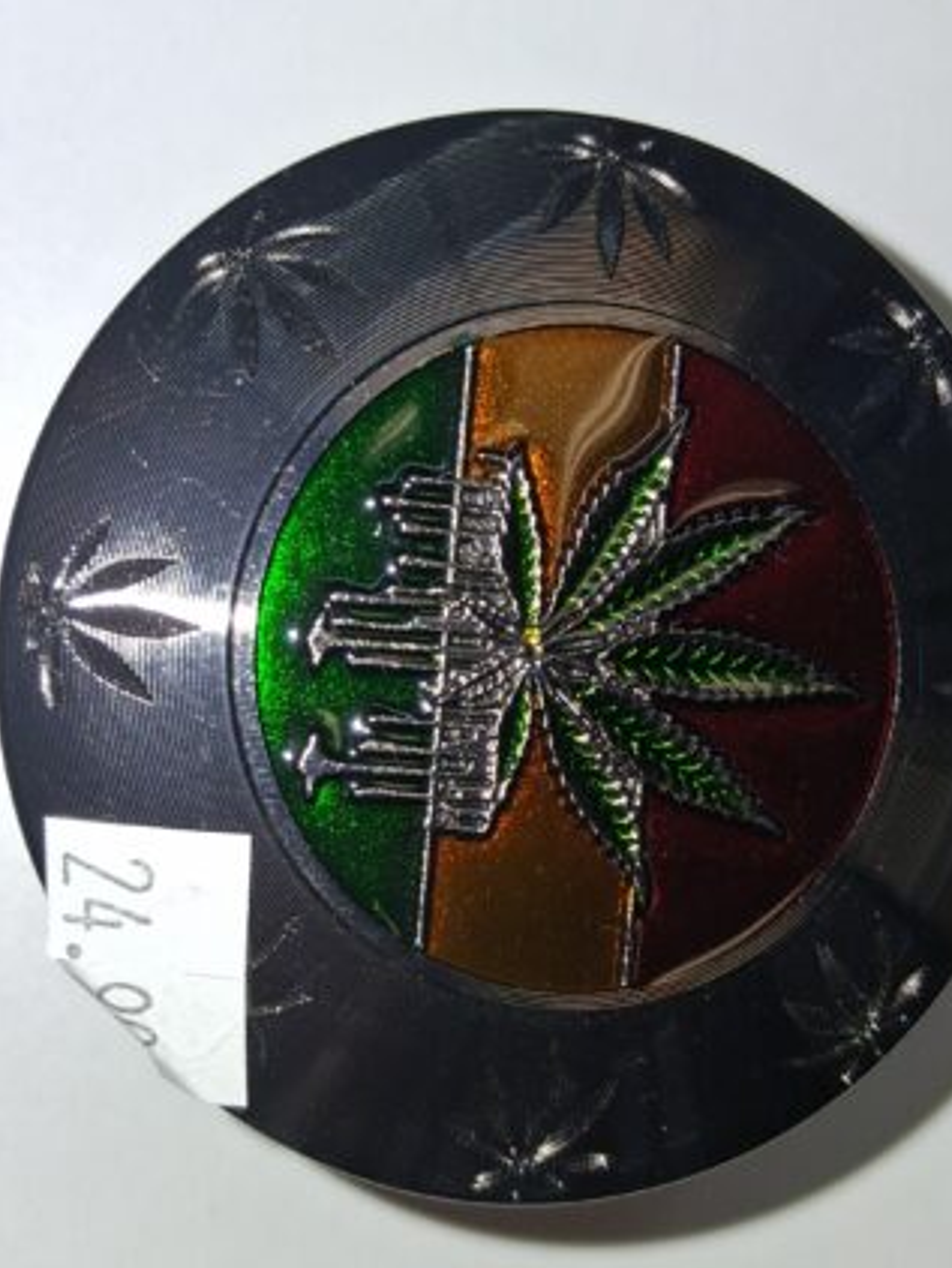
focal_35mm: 46
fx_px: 1685
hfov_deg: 31.5
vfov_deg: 41.2
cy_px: 663
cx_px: 426
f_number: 1.8
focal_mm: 3.98
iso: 25
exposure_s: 1/120
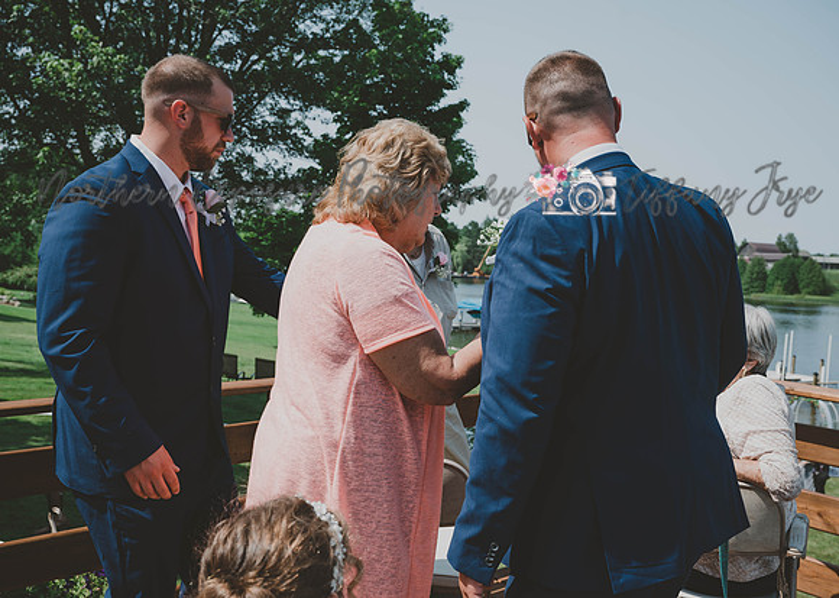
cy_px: 299
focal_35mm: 38
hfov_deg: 50.0
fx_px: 898
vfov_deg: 36.8
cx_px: 449
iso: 100
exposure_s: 1/320
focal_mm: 36
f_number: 6.3
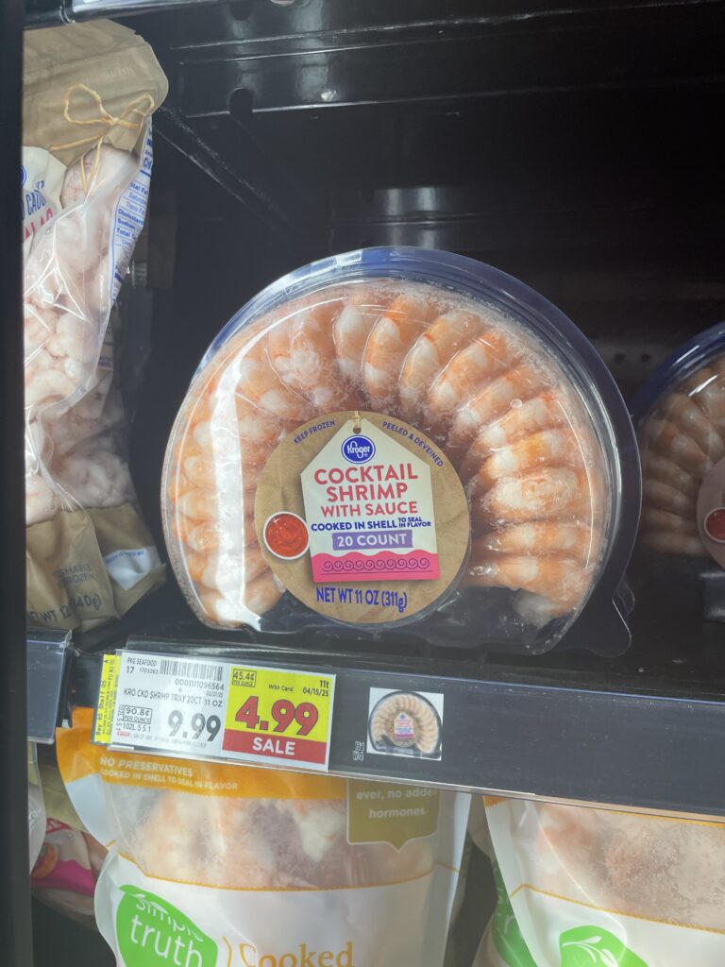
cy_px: 484
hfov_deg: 53.1
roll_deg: -0.4
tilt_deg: -4.5
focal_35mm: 26
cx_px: 362
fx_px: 726
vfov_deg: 67.3
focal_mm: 4.2
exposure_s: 1/120
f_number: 1.6
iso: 64
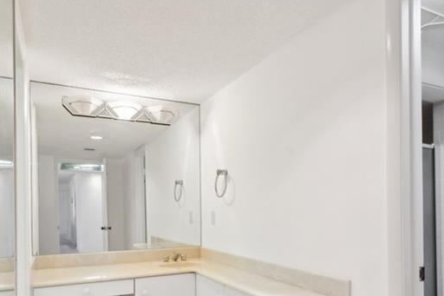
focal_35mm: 28
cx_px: 235
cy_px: 204
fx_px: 345
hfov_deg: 65.4
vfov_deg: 45.5
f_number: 8
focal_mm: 14
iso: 250
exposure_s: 1/25
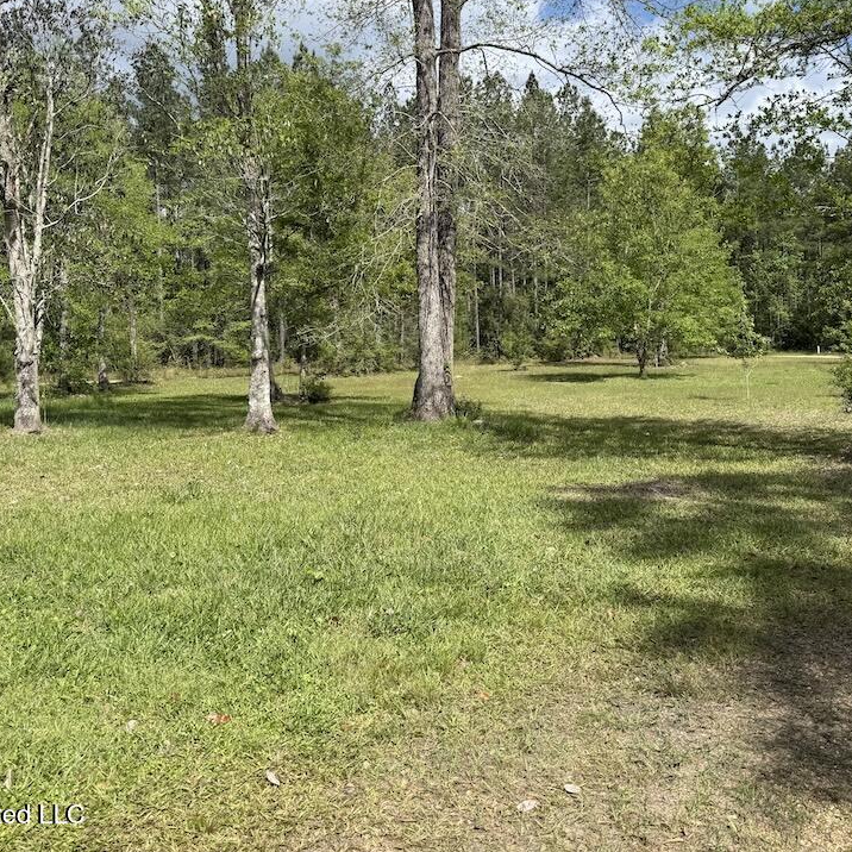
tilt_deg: -0.1
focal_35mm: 32
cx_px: 446
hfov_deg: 51.1
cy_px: 375
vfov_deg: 51.0
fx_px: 891
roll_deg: +0.2
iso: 80
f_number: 1.78
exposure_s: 1/3759
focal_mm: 6.76
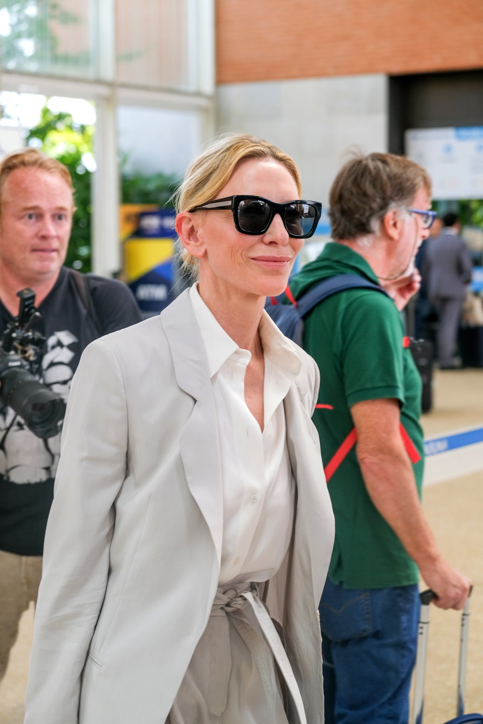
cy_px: 362
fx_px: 1509
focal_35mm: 75
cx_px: 242
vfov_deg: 27.0
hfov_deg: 18.2
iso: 160
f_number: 3.6
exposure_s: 1/220
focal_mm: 50
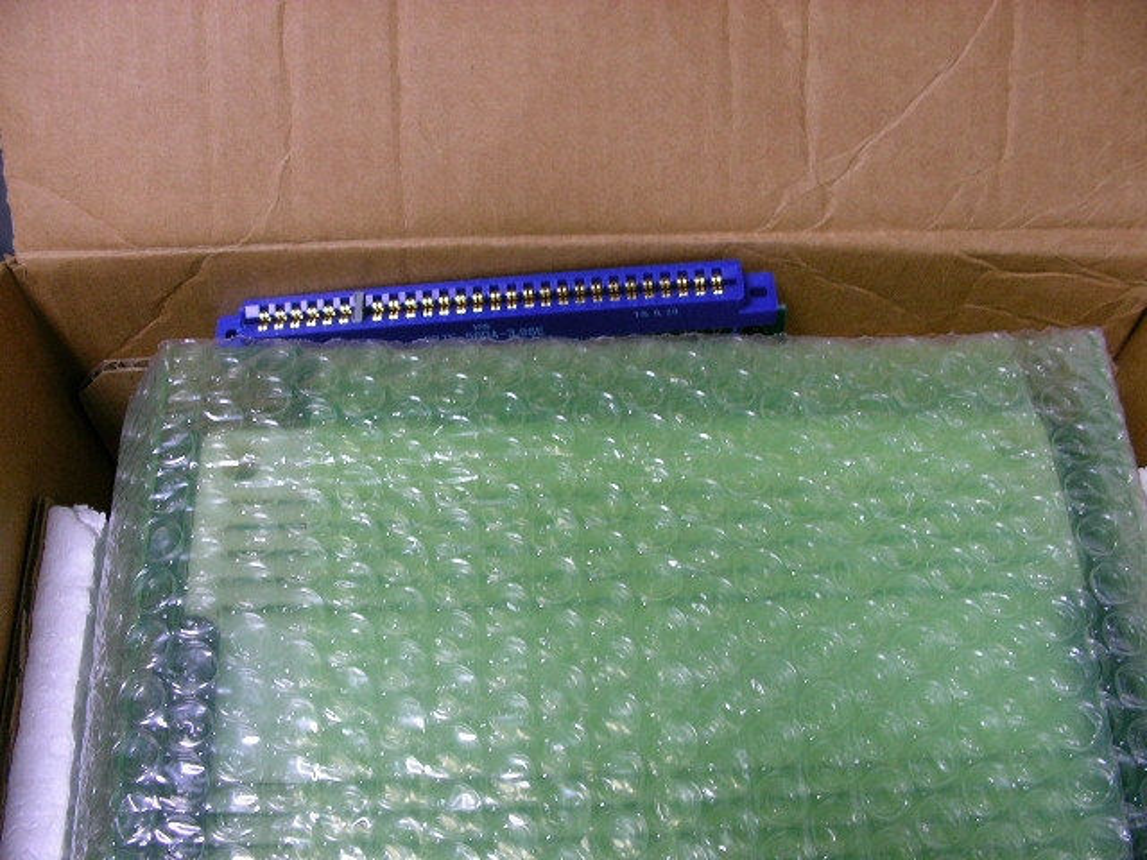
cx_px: 574
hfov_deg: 49.0
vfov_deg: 37.7
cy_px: 430
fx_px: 1259
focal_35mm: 38
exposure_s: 1/11.2
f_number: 3.5
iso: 100
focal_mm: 5.8
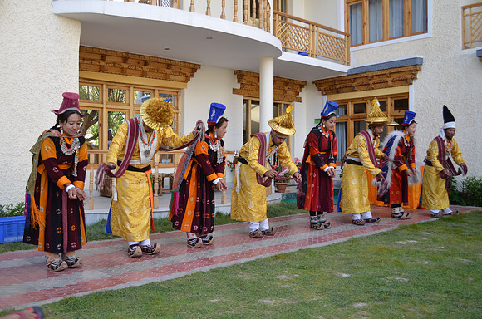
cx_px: 241
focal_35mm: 36
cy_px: 160
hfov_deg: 53.2
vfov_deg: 36.7
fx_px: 481
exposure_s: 1/80
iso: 100
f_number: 4.5
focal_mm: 24
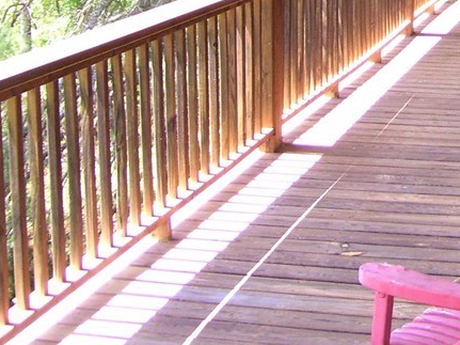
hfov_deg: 21.4
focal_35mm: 88
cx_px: 465
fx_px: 1169
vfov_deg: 16.1
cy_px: -63
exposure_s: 1/90
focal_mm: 6
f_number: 2.7
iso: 125
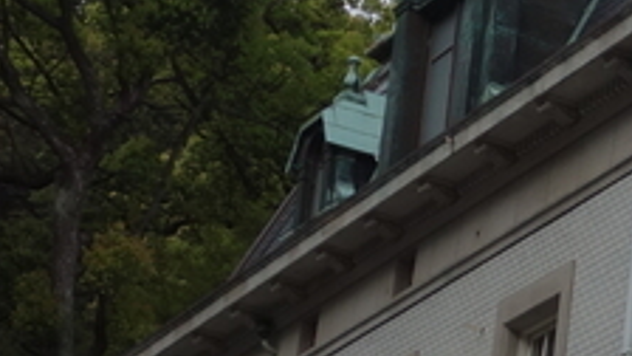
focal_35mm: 157
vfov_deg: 7.6
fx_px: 2631
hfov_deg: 11.3
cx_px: 1526
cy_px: 574
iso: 125
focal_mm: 10.4
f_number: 5.6
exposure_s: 1/250
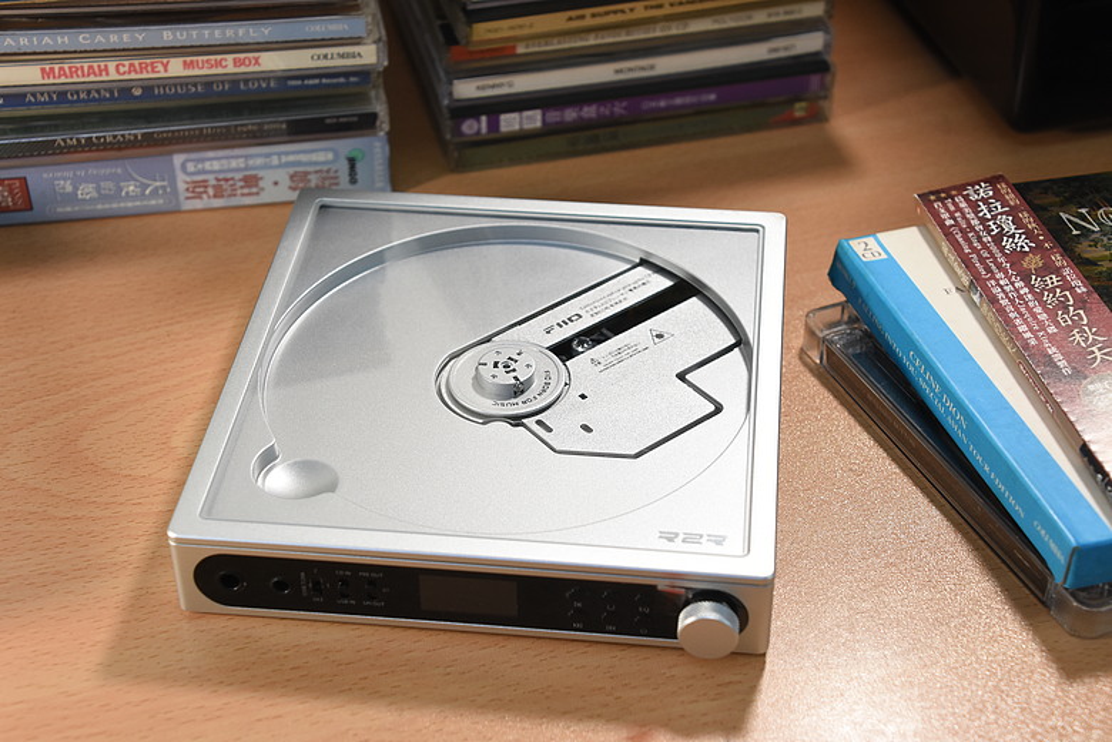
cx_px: 556
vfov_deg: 20.6
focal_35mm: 66
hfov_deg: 30.5
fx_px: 2039
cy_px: 371
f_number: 6.3
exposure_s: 1/100
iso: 800
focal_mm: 44
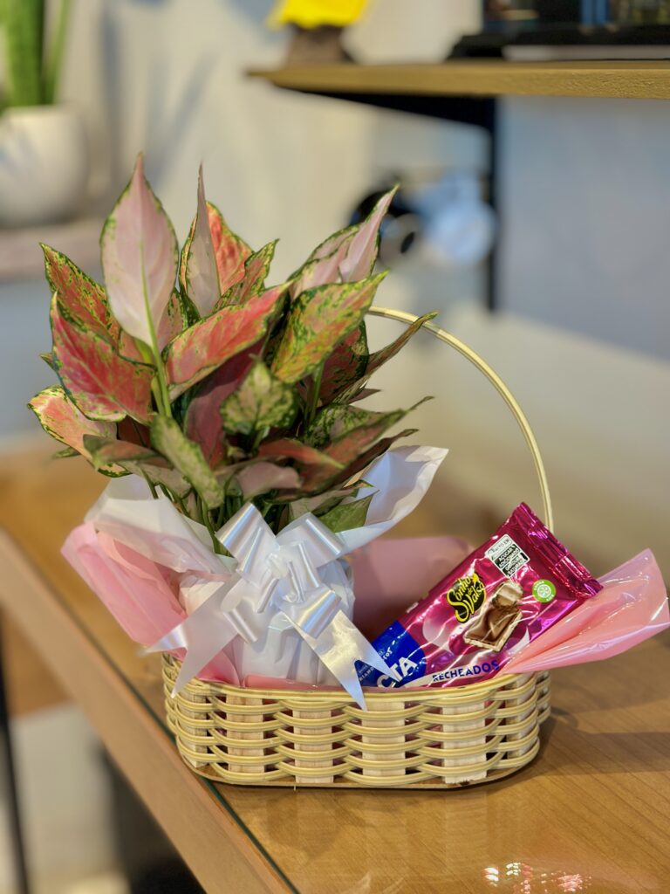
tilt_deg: -18.1
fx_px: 1239
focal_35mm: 48
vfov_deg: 39.7
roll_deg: +1.5
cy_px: 447
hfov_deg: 30.3
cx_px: 335
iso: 160
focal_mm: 6.86
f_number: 1.78
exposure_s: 1/60
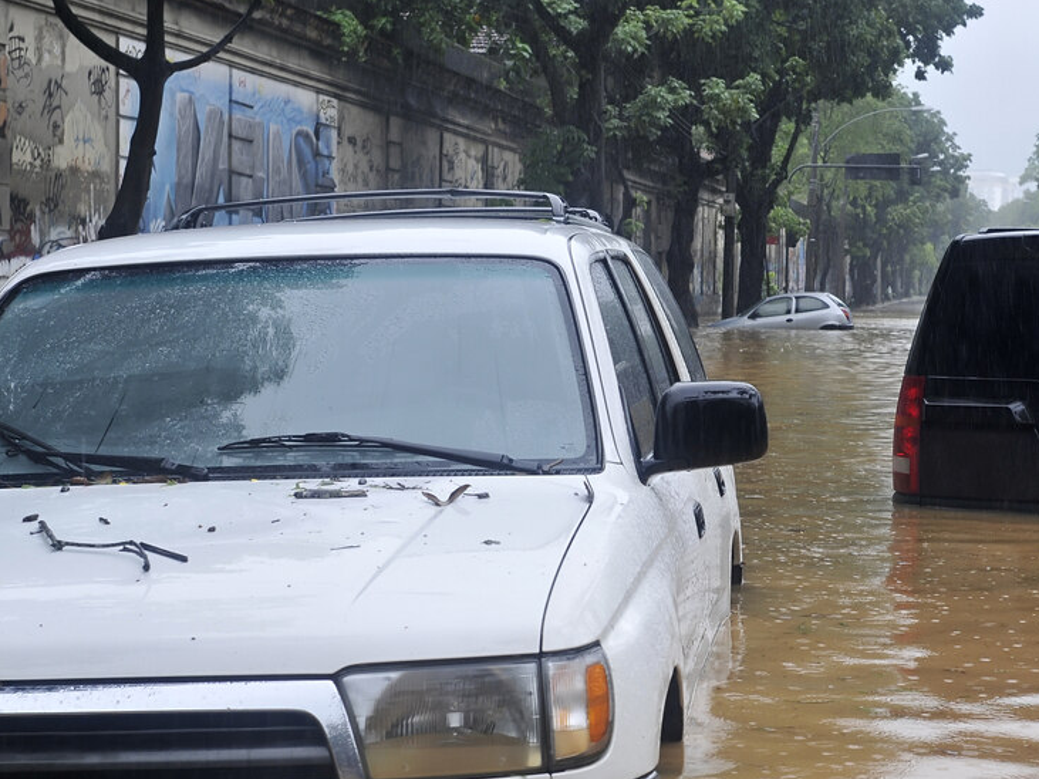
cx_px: 749
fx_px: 2484
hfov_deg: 23.4
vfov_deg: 17.7
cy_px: 564
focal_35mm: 83
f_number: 6.7
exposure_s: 1/125
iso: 200
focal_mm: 35
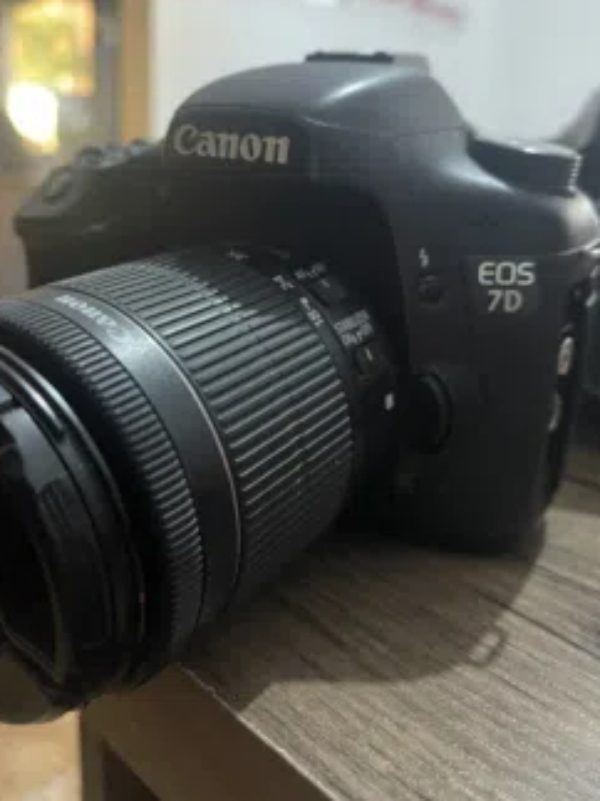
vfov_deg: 58.1
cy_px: 335
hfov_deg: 45.4
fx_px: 717
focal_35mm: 31
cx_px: 275
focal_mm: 5.1
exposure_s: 1/31
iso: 640
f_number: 1.6
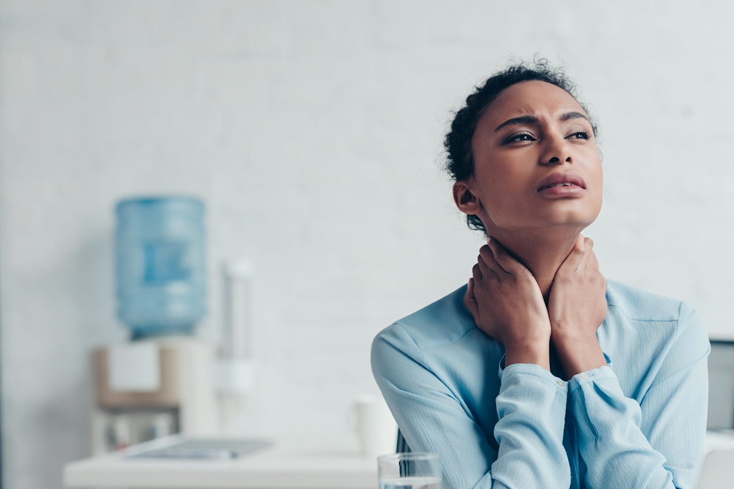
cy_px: 244
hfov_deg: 23.9
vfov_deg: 16.1
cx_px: 367
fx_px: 1733
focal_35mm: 85
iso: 500
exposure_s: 1/125
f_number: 3.2
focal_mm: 85
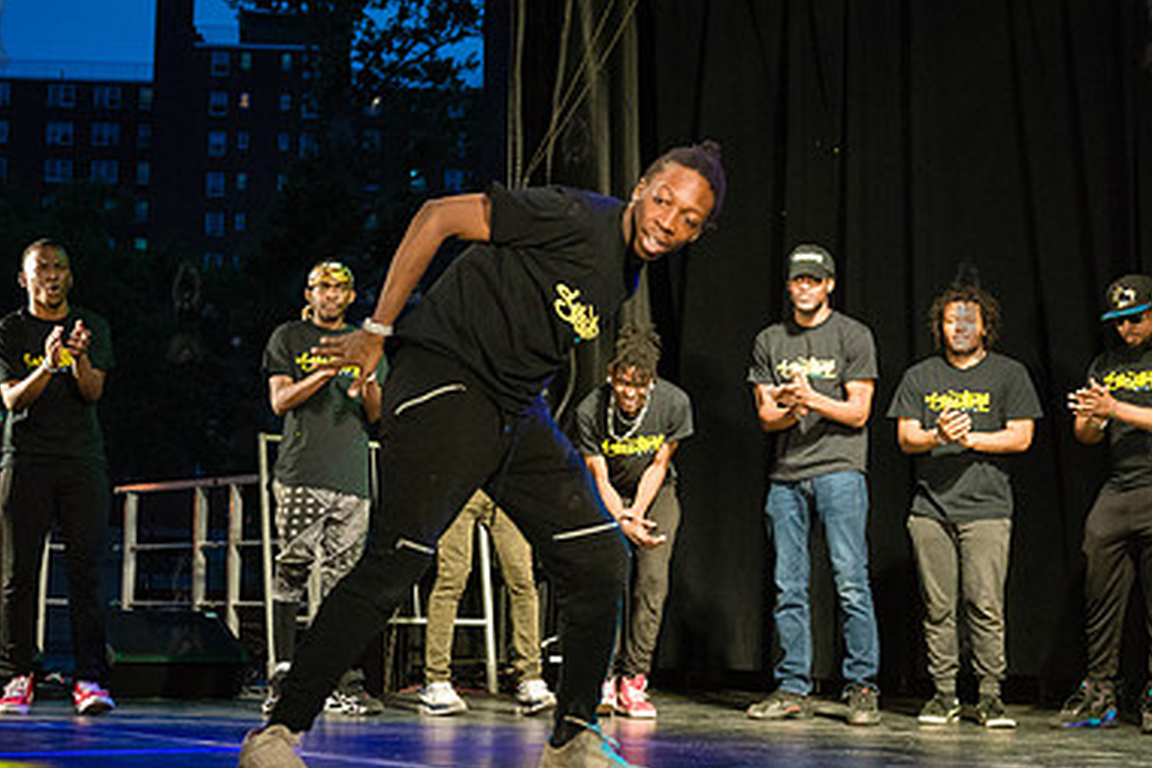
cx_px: 574
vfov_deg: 20.3
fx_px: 2144
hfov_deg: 30.1
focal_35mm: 67
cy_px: 455
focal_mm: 44
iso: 4000
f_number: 2.8
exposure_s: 1/1000
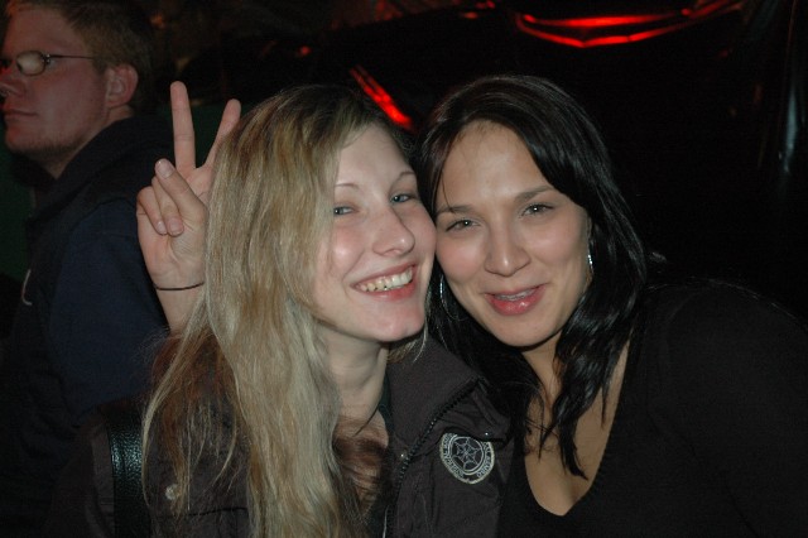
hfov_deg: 35.1
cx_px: 404
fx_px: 1279
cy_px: 269
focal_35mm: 57
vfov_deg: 23.8
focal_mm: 38
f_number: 4.2
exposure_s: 1/60
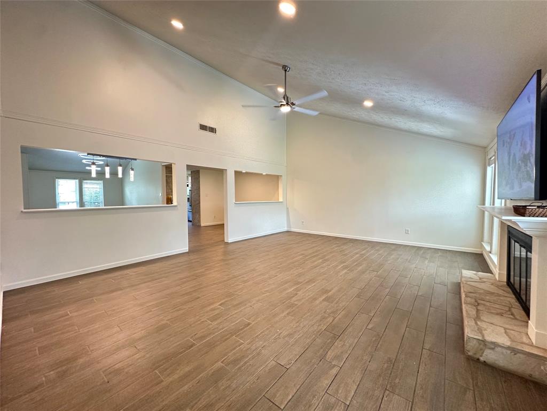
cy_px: 206
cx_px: 274
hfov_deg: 102.1
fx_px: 221
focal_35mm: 14
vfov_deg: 85.7
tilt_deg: -2.5
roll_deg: -0.2
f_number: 2.2
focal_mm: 2.22
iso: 320
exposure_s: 1/60
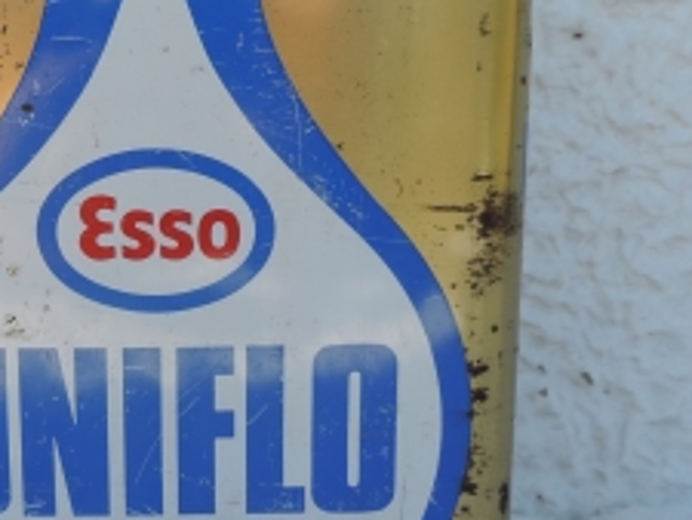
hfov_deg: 29.7
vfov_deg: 22.9
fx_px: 1280
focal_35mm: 64
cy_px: 286
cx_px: 163
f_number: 3
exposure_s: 1/400
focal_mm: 4.3
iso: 80
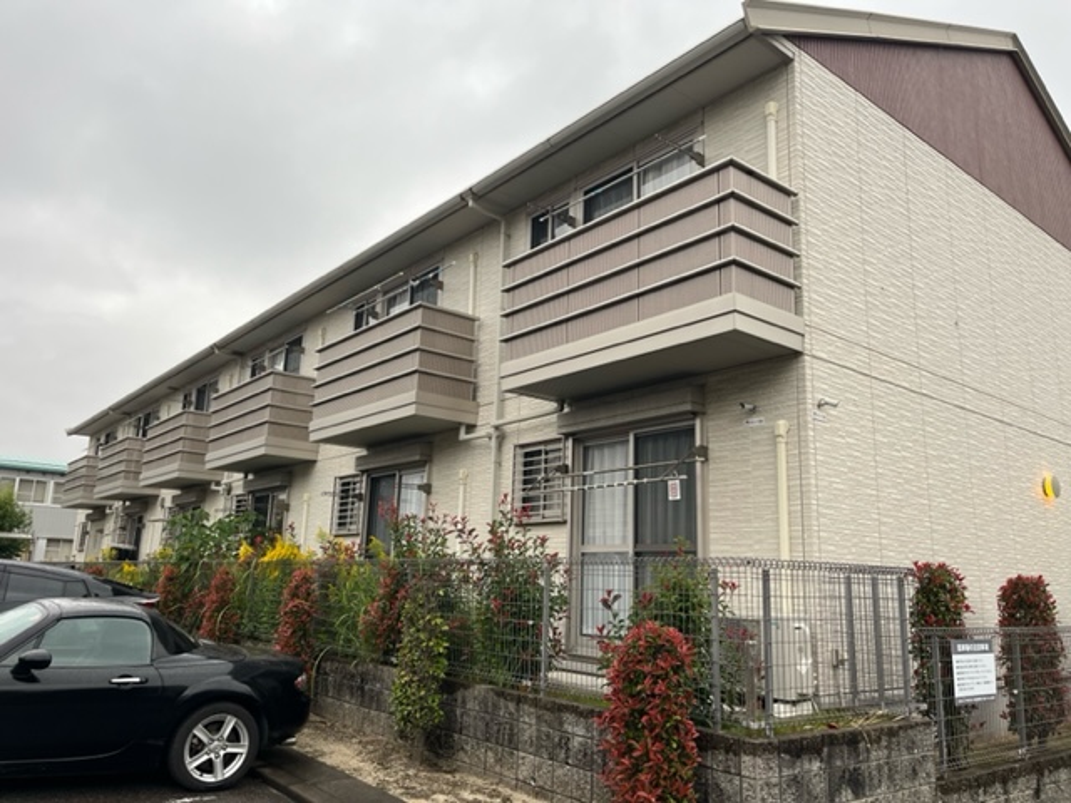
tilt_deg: +13.3
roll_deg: -1.2
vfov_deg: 53.1
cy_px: 402
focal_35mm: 26
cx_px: 536
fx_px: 804
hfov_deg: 67.3
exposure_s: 1/137
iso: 32
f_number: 1.6
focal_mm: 5.1
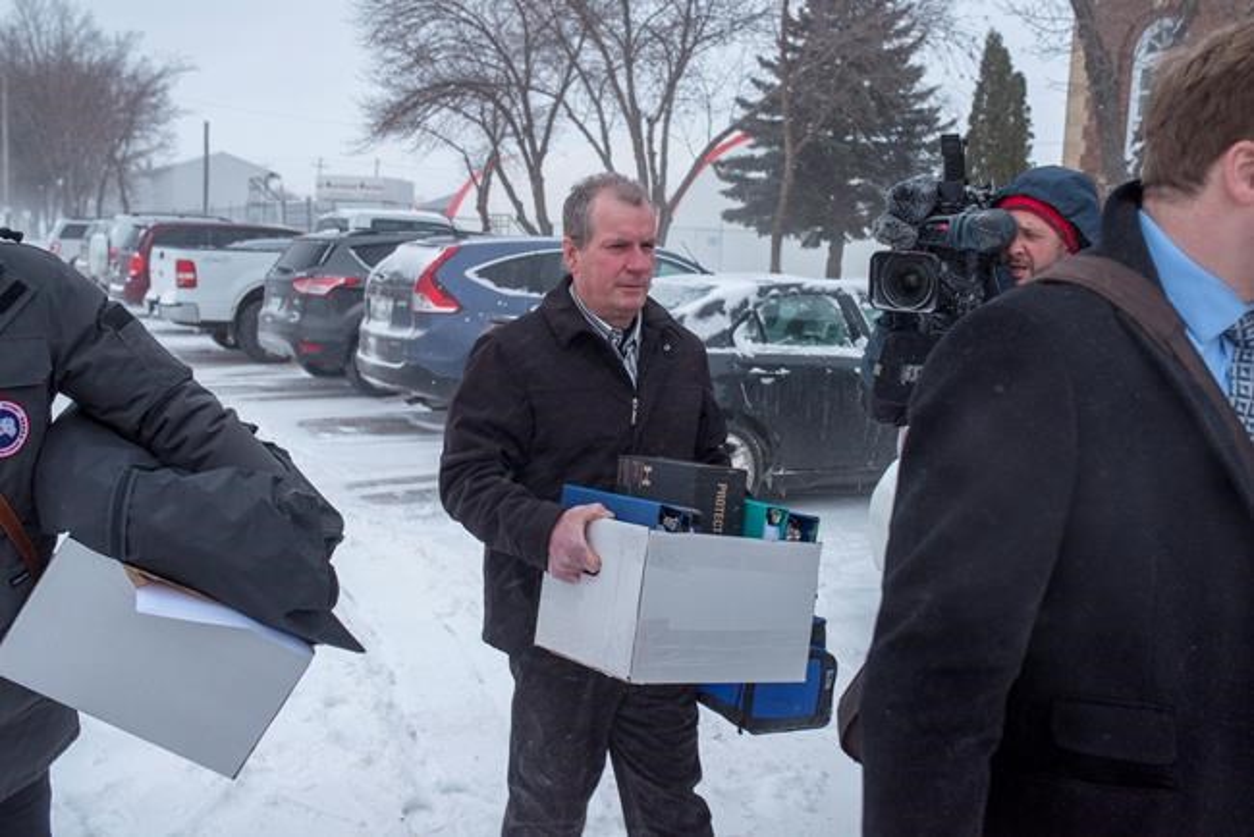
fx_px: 1220
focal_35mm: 35
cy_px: 418
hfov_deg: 54.4
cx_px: 627
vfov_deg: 37.9
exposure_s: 1/200
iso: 1600
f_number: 2
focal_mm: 35
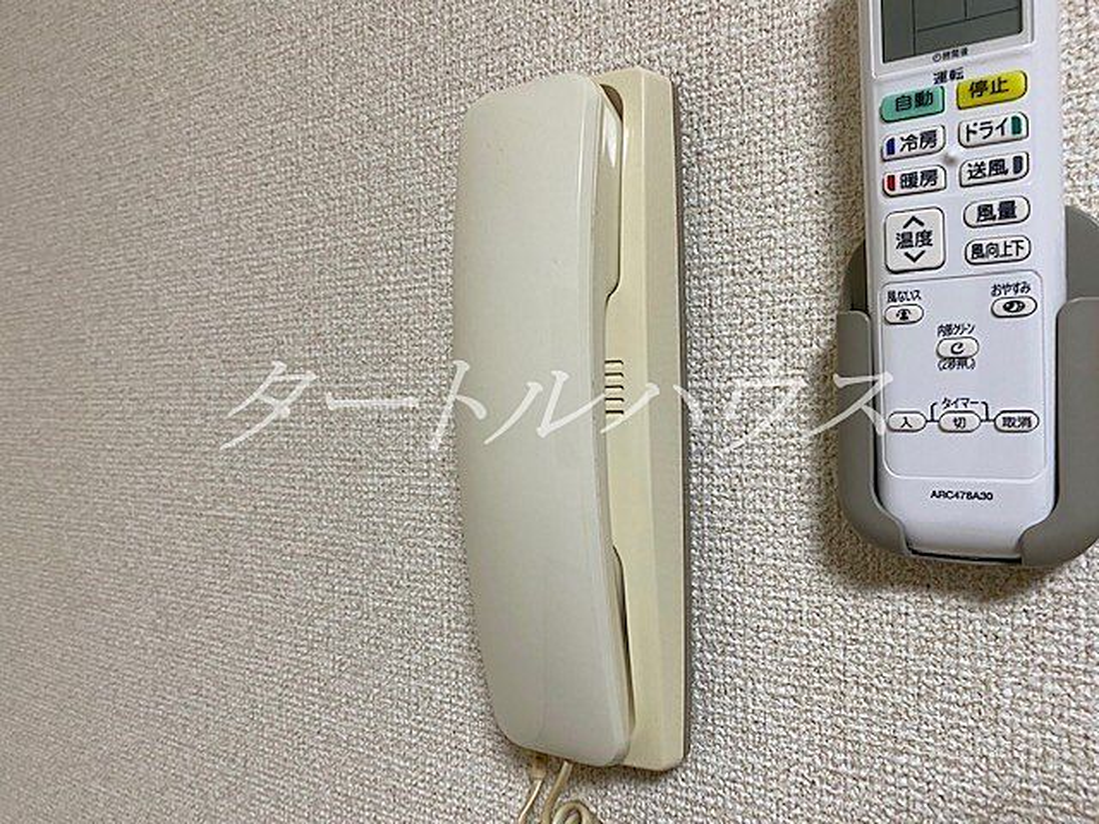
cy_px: 412
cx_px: 550
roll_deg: +0.0
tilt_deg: -0.3
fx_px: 825
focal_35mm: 26
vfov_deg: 53.1
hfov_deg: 67.3
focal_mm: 4.25
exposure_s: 1/60
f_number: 1.8
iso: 125
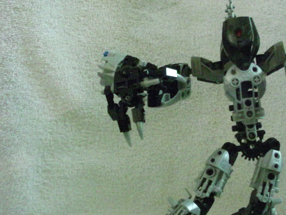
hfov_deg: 30.2
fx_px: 520
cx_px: 215
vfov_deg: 23.3
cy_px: 119
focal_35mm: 63
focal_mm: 6.3
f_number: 3.1
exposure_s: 1/25
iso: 1600
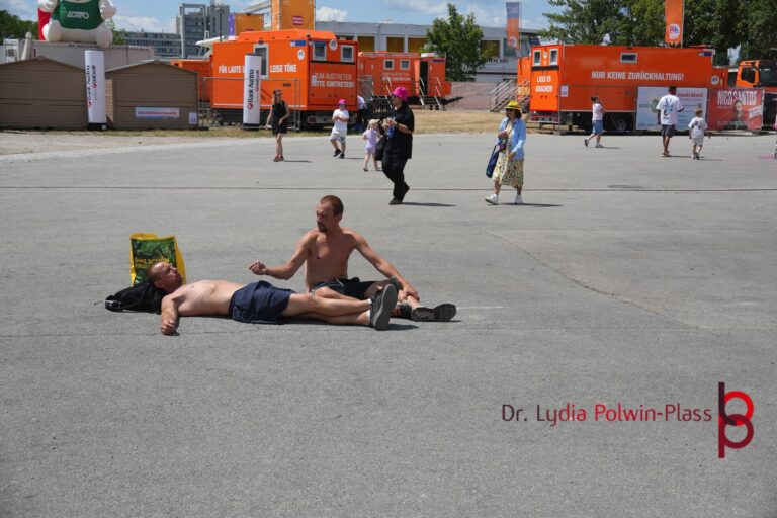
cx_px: 388
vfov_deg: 27.3
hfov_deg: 40.0
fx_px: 1068
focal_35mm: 50
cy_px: 259
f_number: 5
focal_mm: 33
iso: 100
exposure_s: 1/1250
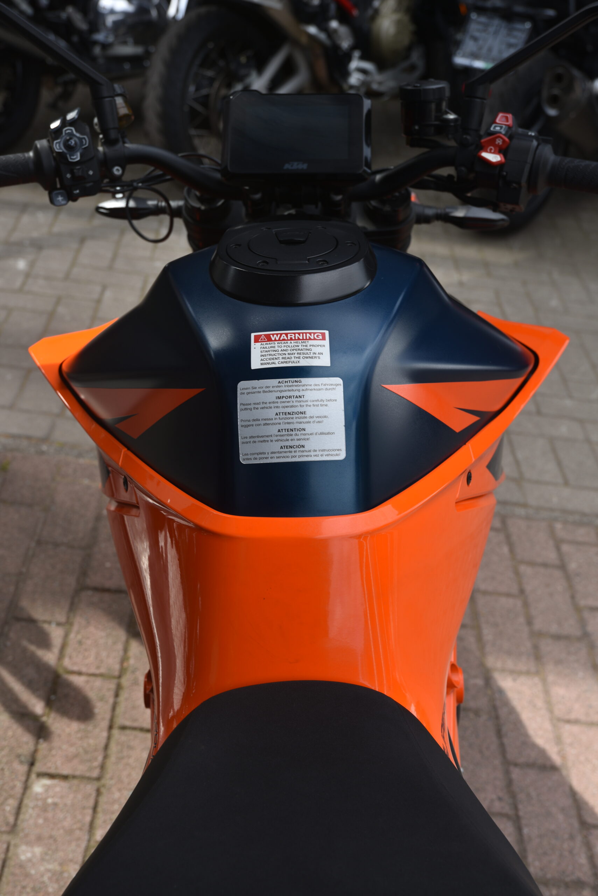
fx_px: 1145
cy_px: 448
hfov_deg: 29.3
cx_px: 299
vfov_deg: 42.7
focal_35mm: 46
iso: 100
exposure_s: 1/160
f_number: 6.3
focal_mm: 46
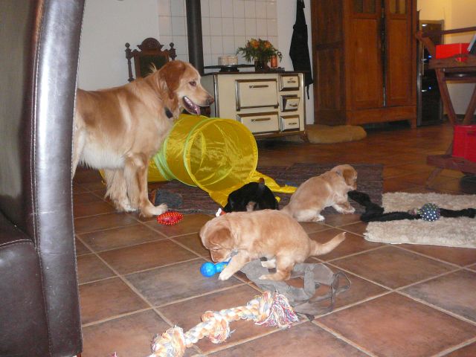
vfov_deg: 37.7
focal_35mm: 38
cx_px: 238
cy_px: 178
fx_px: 523
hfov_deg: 49.0
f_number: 3
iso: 400
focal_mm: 5.6
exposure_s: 1/30
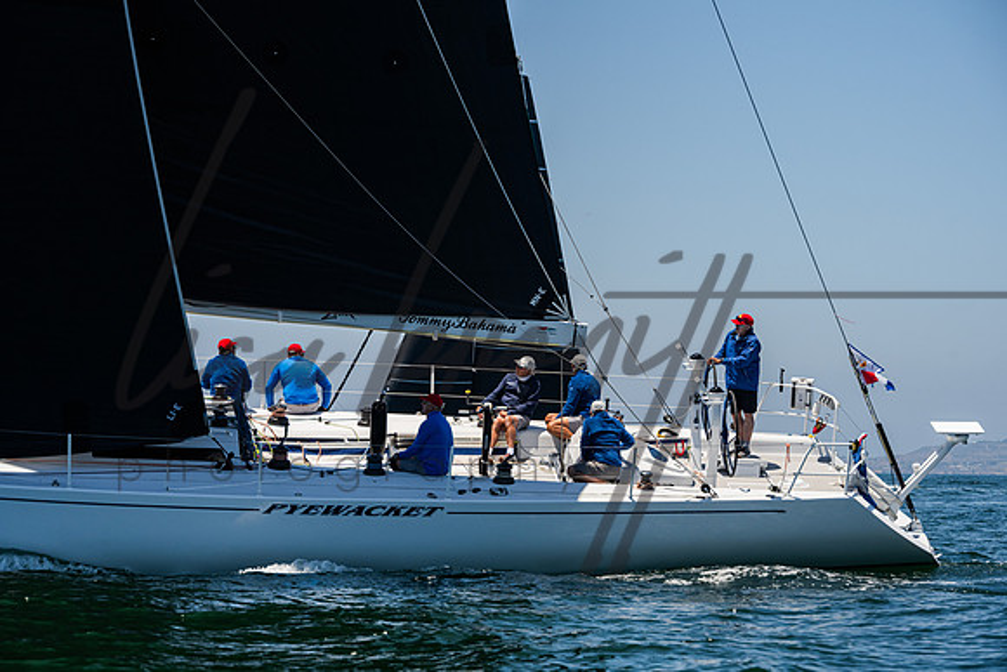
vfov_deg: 11.5
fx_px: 3326
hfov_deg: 17.2
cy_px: 336
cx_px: 504
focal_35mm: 119
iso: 500
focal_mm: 115
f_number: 8
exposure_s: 1/2500
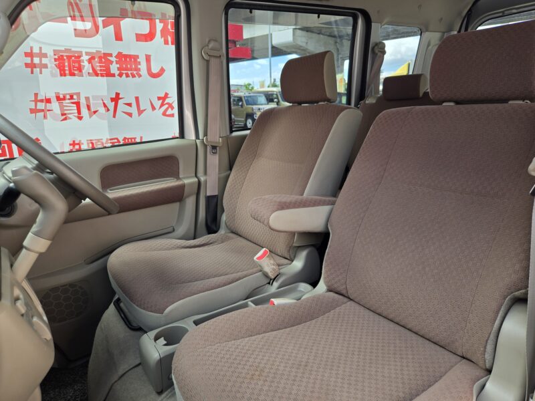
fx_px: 355
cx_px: 268
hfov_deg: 73.9
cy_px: 200
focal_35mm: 23
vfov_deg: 58.9
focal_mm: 5.4
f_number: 1.8
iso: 25
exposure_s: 1/191
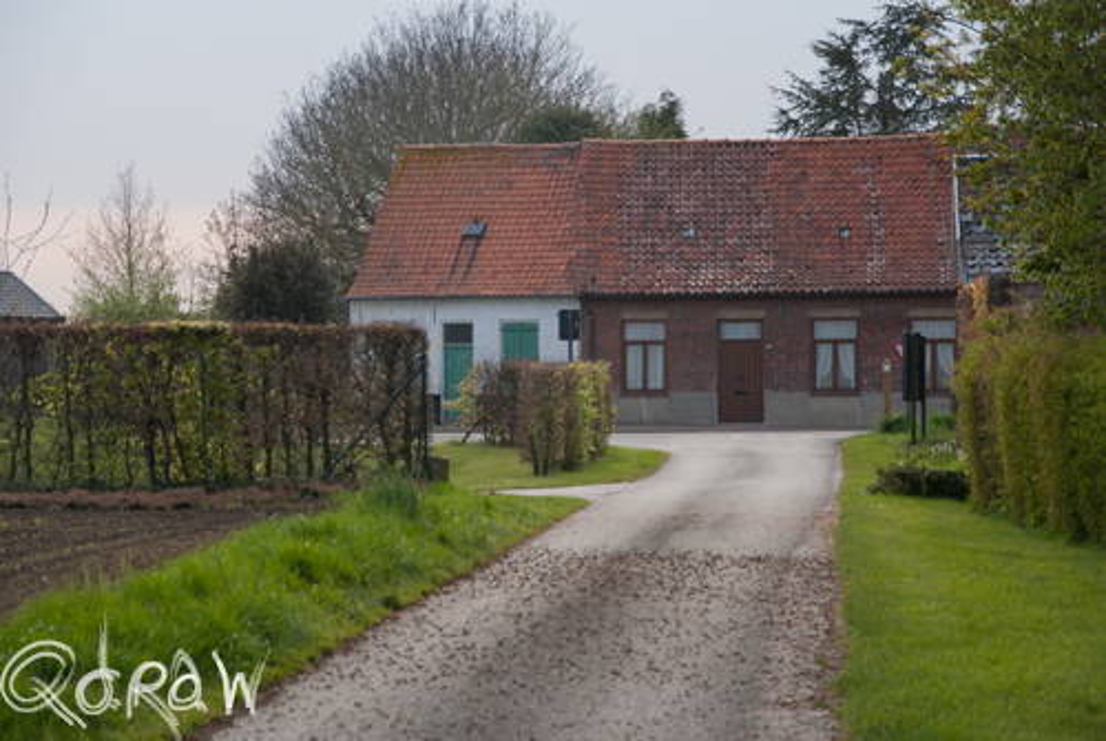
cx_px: 553
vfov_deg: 12.2
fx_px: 3461
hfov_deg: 18.2
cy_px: 370
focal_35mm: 112
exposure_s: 1/160
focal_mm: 75
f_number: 5.6
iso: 100
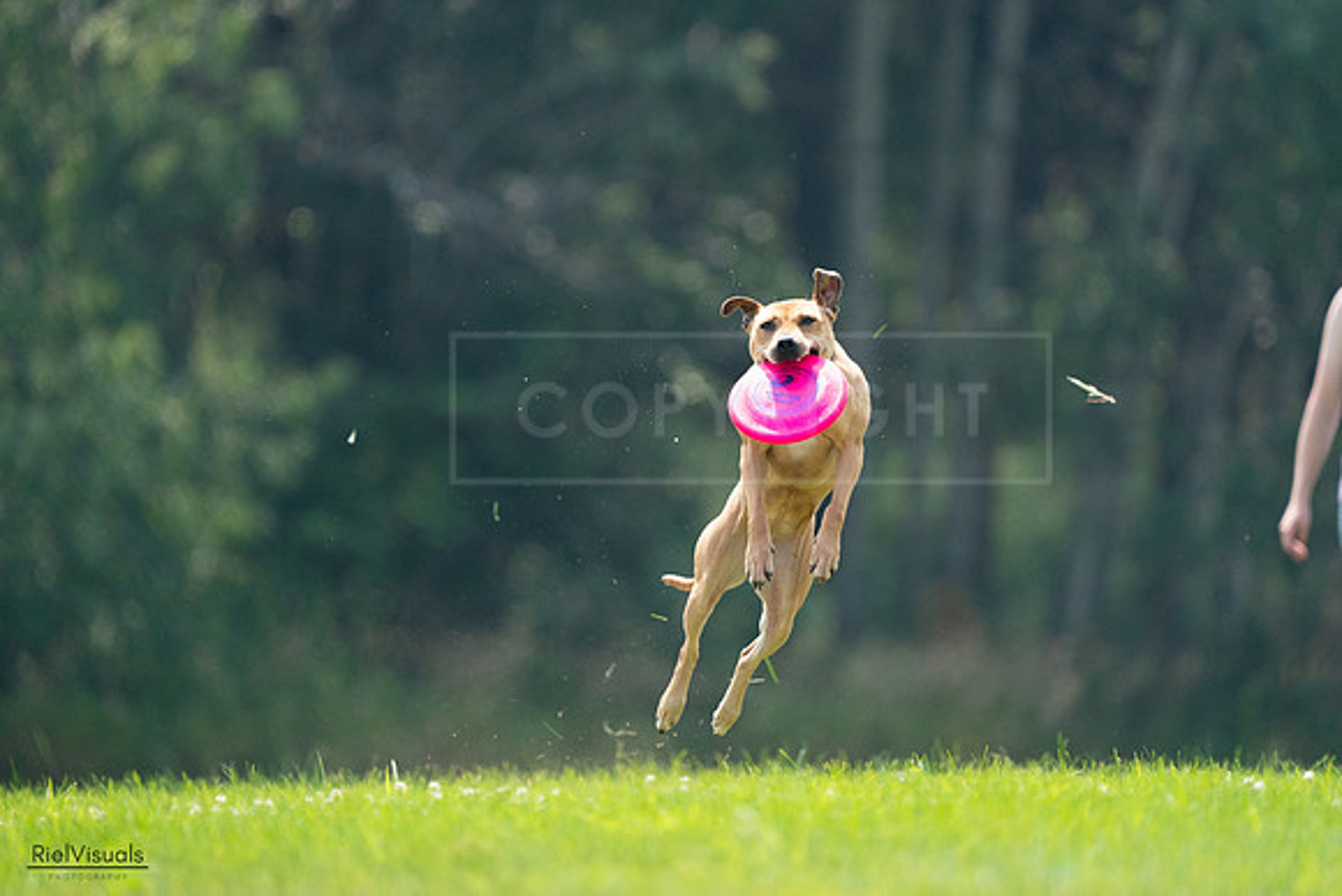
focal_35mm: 600
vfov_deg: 2.3
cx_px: 671
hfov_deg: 3.4
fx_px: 22371
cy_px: 448
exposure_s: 1/4000
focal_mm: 600
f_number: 6.3
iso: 3200
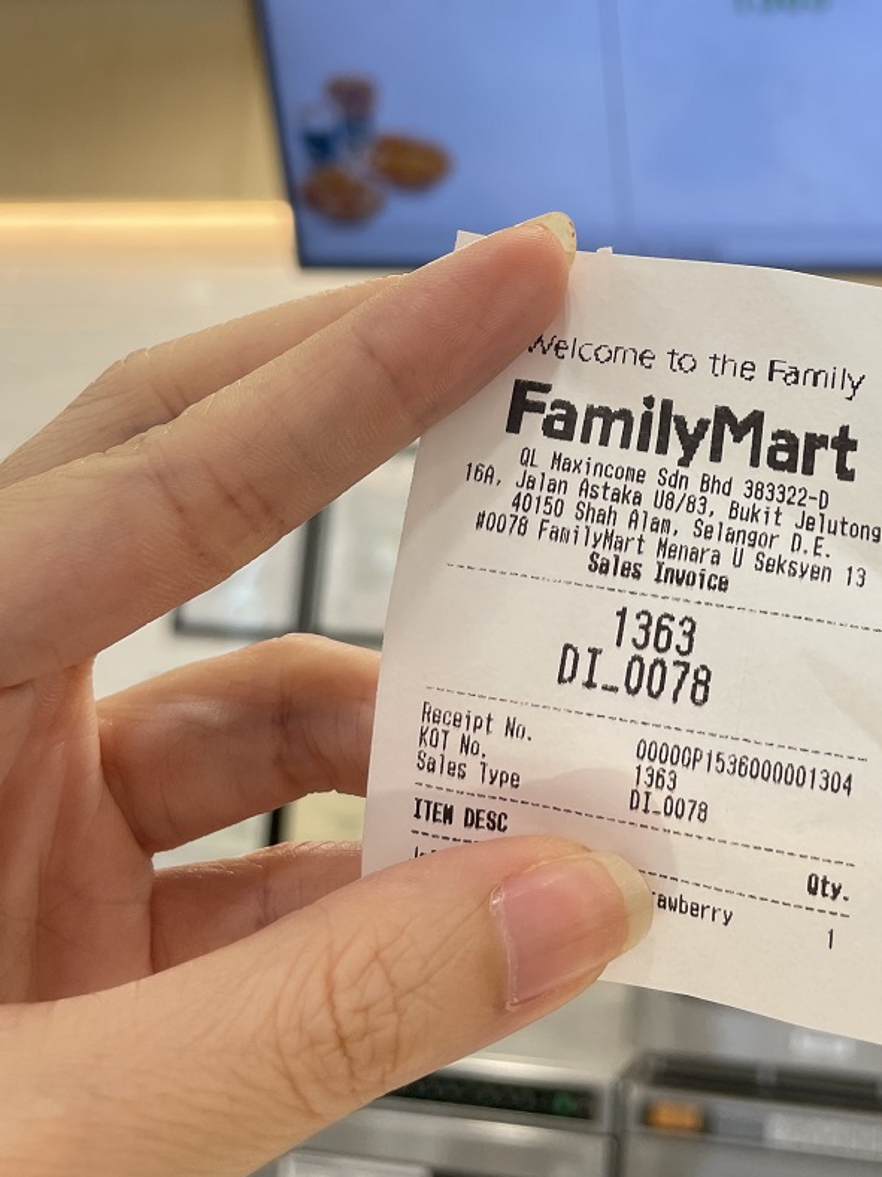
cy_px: 361
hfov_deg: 32.2
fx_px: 1495
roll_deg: -3.2
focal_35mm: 44
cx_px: 672
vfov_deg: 42.2
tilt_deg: +12.1
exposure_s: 1/100
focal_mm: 4.2
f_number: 1.6
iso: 50
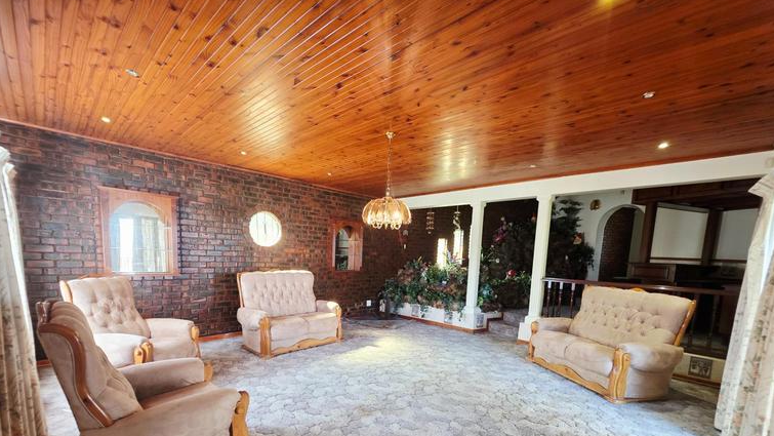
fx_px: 308
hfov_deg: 102.9
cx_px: 368
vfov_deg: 68.5
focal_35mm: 15
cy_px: 291
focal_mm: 2.2
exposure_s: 1/50.3
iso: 200
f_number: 1.9
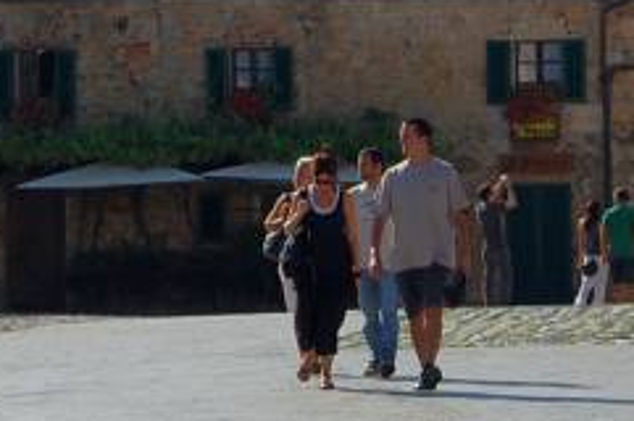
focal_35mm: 226
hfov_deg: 9.1
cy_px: 42
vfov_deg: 6.0
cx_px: 218
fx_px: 3981
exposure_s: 1/250
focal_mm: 55
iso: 200
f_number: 10
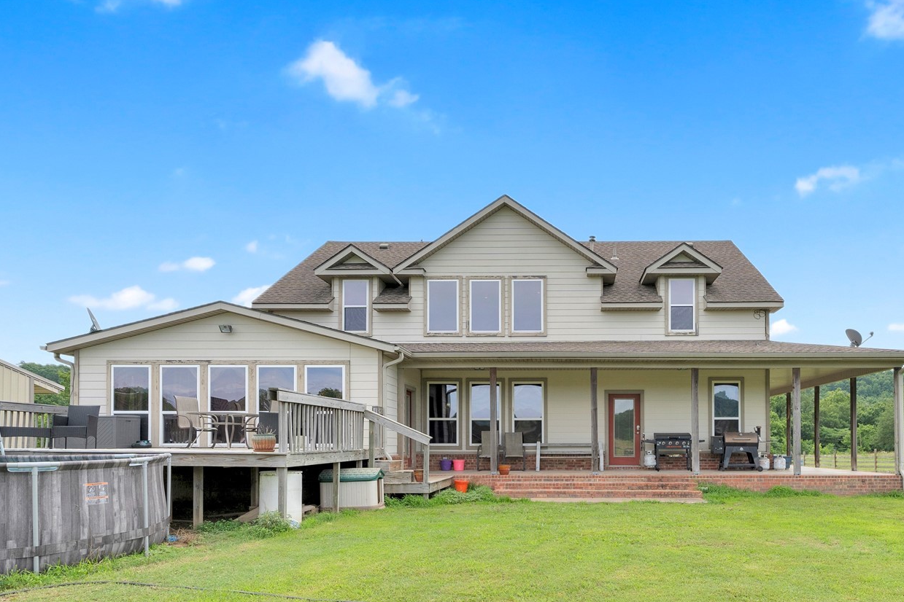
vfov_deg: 53.4
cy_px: 427
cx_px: 565
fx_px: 578
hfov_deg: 74.8
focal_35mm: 23
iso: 250
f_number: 2.8
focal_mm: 14
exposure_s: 1/800
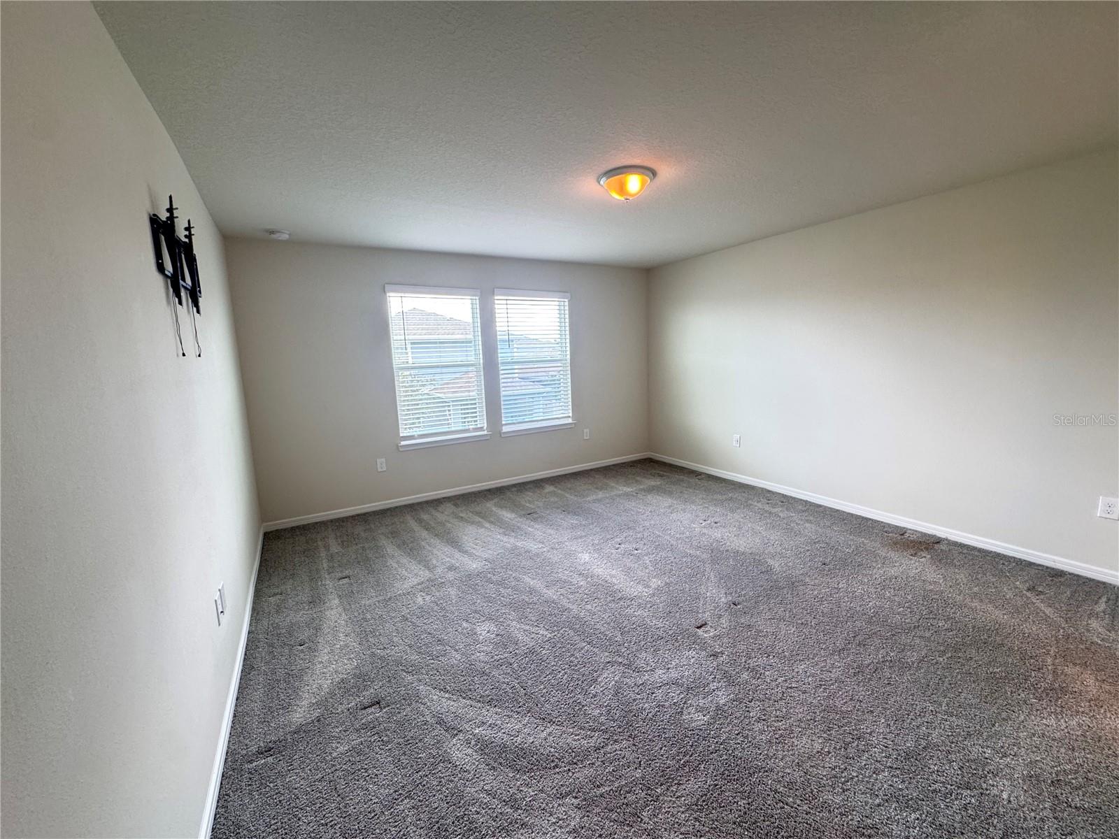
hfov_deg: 102.1
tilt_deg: -8.9
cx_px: 560
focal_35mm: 14
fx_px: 453
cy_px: 420
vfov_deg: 85.7
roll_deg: +2.1
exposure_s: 1/60
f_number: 2.2
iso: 200
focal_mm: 2.22
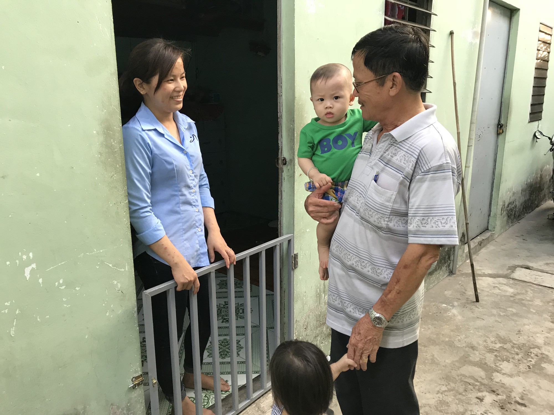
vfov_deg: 49.7
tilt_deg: -13.2
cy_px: 208
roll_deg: +0.2
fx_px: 448
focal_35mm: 28
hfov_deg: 63.4
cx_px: 277
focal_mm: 3.99
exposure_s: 1/33
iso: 25
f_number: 1.8
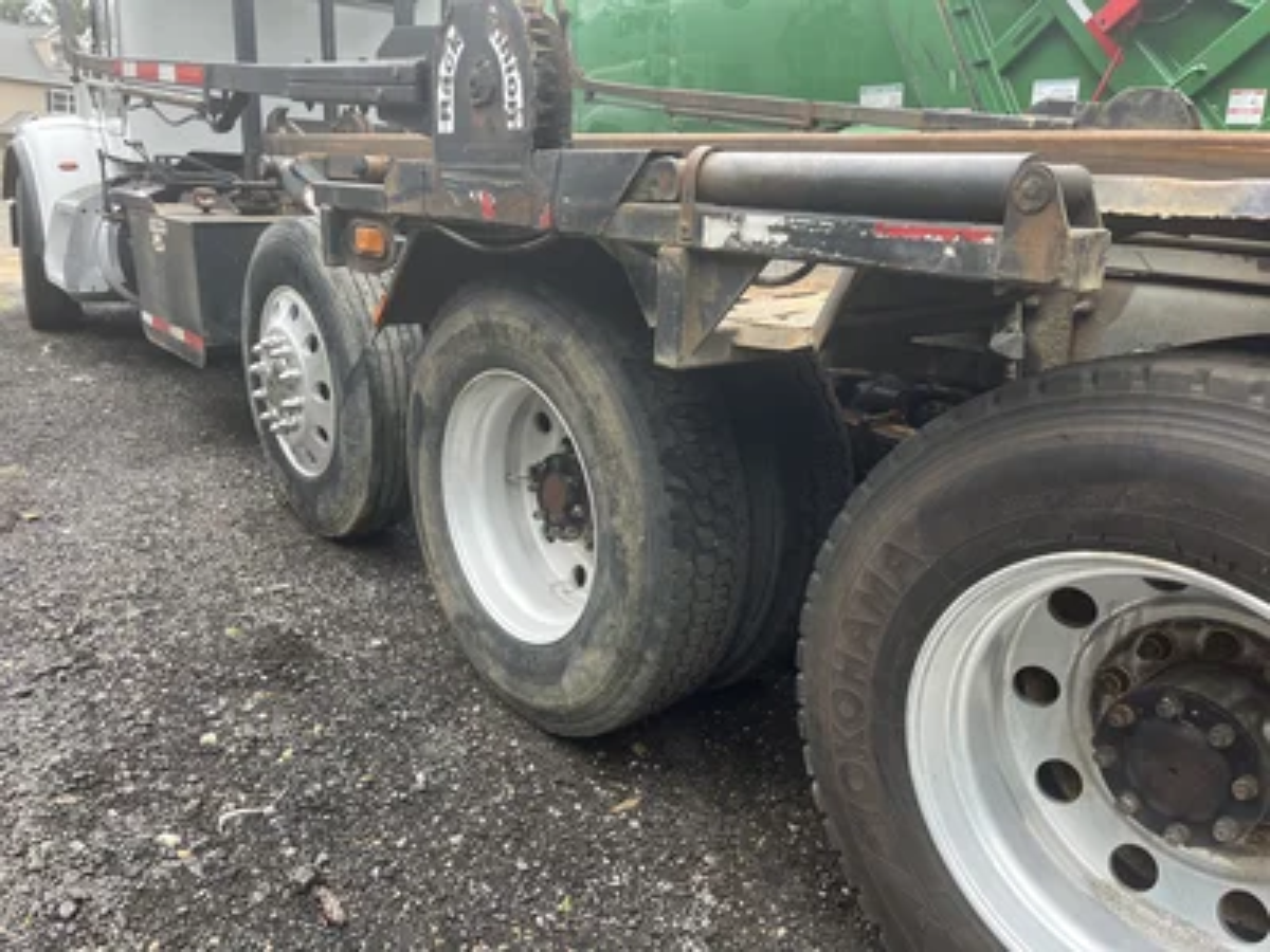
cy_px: 476
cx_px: 635
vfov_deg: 53.1
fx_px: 954
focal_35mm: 26
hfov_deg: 67.3
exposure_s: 1/445
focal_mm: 5.1
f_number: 1.6
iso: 50
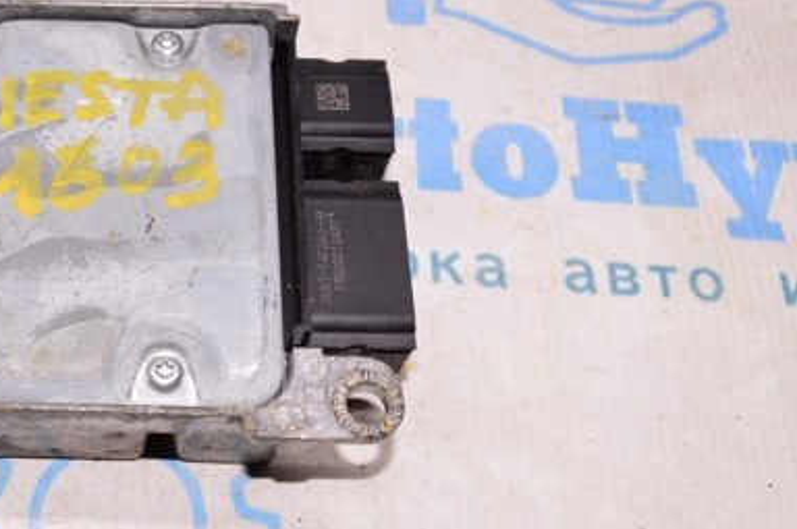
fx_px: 1216
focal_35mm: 55
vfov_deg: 24.5
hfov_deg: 34.9
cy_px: 206
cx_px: 135
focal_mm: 22
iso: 1600
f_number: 8
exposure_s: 1/125
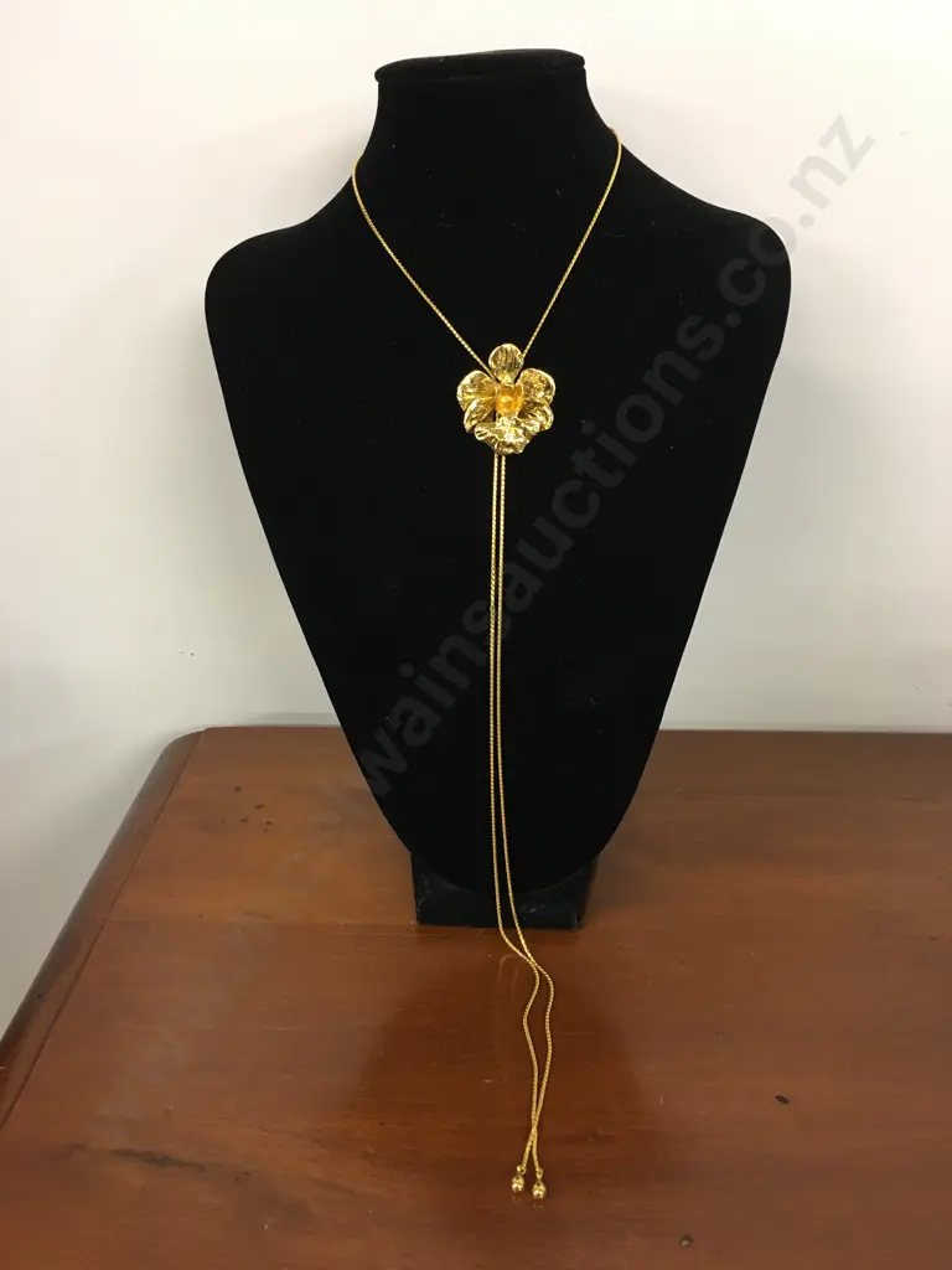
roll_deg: +0.6
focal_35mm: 29
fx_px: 1063
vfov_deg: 61.7
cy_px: 635
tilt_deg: -26.6
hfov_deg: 48.2
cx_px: 476
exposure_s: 1/17
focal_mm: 4.15
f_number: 2.2
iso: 80
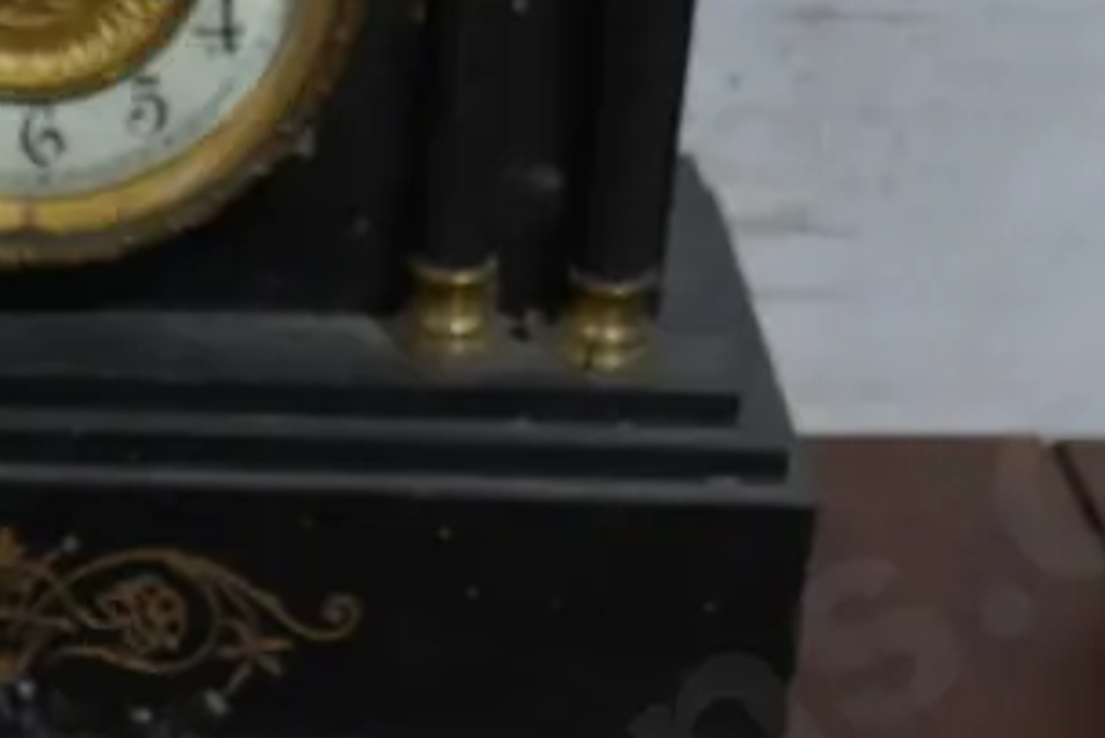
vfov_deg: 11.0
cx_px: 145
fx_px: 3654
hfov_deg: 17.0
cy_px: 1183
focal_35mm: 119
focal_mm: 17
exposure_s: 1/60
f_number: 4
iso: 250
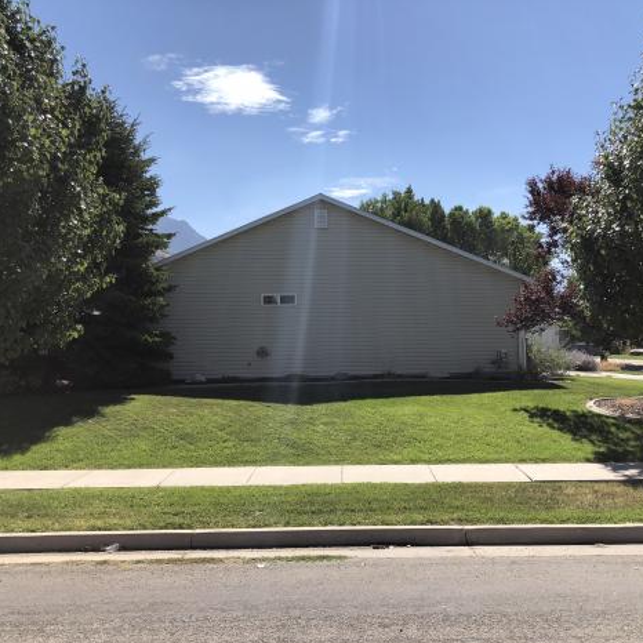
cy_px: 327
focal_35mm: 34
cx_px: 373
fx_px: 715
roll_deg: +0.4
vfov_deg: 48.4
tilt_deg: +1.7
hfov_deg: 48.3
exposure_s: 1/2558
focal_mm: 4
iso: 20
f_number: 1.8
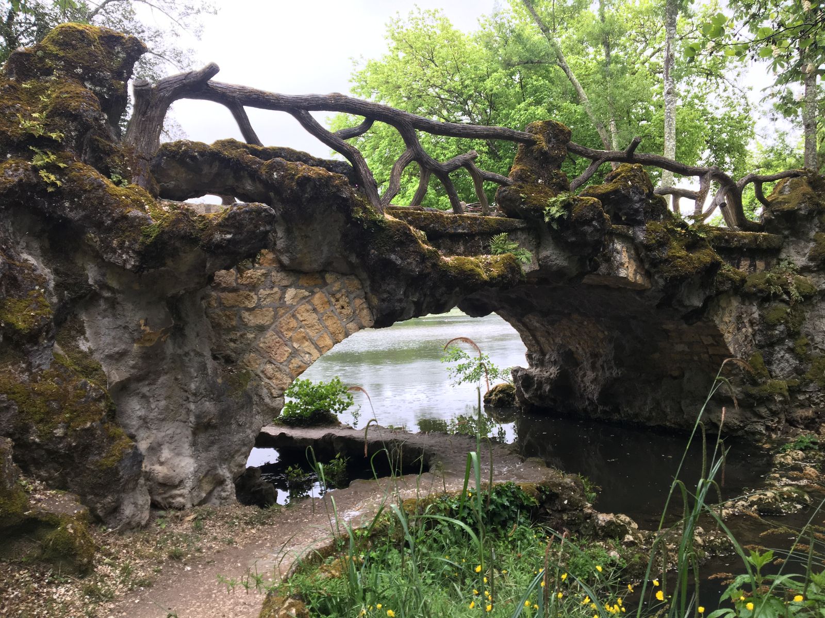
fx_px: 691
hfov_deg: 61.7
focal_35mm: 29
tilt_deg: -2.2
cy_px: 309
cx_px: 412
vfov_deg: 48.2
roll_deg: +2.0
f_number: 2.2
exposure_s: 1/100
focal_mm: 4.15
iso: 32
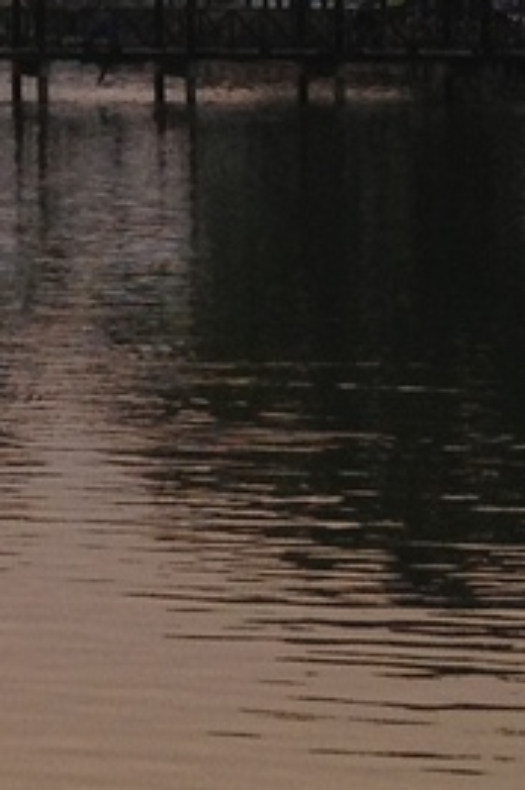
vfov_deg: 9.2
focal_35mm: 219
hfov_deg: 5.8
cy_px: -229
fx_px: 4796
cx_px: -1068
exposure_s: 1/476
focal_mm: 4.28
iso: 50
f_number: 2.4
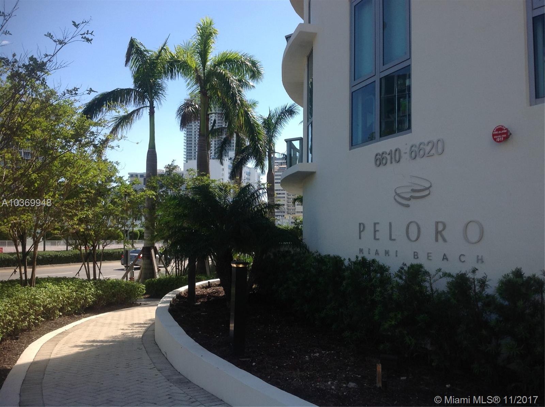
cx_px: 272
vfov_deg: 40.6
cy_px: 204
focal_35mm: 35
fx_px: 550
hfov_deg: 52.7
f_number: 2.4
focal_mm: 4.28
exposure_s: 1/1120
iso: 50
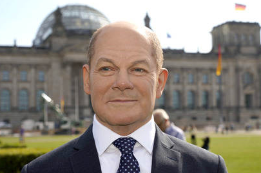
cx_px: 121
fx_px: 427
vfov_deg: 22.9
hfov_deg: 34.0
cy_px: 94
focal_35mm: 59
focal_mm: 53
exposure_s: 1/400
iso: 100
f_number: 6.3
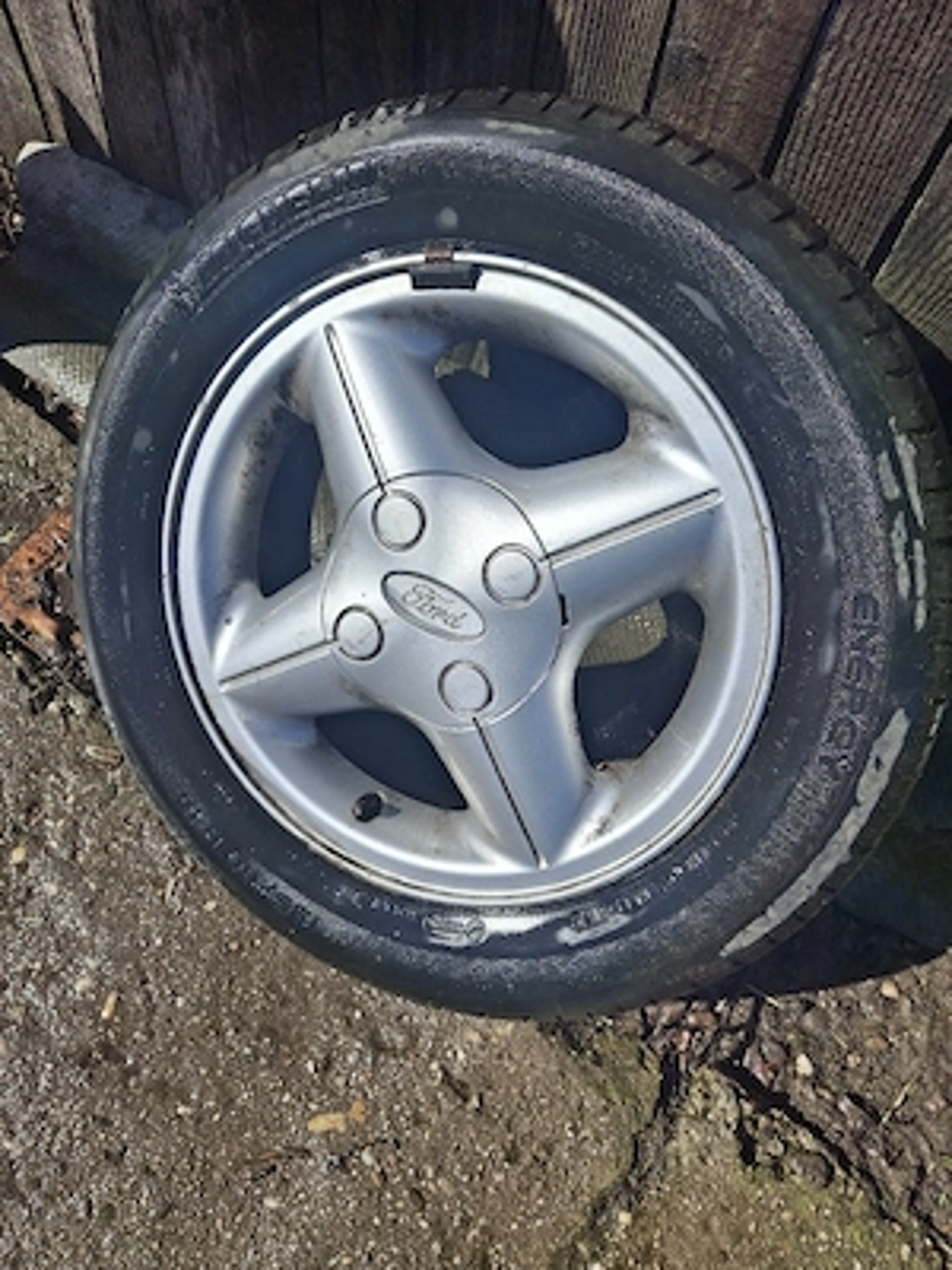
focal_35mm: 25
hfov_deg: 54.9
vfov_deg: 69.4
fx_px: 917
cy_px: 635
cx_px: 476
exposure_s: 1/3333
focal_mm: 4.69
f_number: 1.8
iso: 25
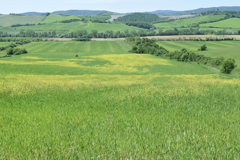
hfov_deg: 43.6
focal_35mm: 45
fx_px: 300
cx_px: 120
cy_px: 80
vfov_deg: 29.9
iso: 125
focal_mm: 30
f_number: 11
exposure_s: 1/100
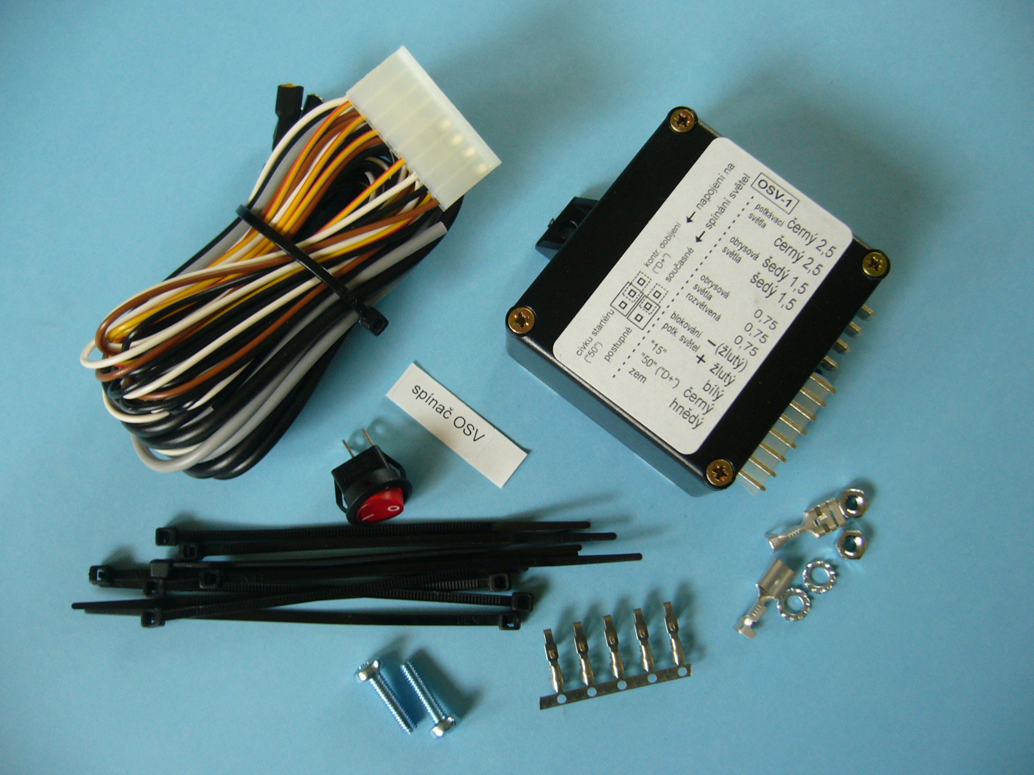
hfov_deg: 52.6
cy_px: 388
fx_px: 1045
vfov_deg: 40.7
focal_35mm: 35
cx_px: 517
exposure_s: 1/13
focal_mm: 5.8
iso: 125
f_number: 2.8
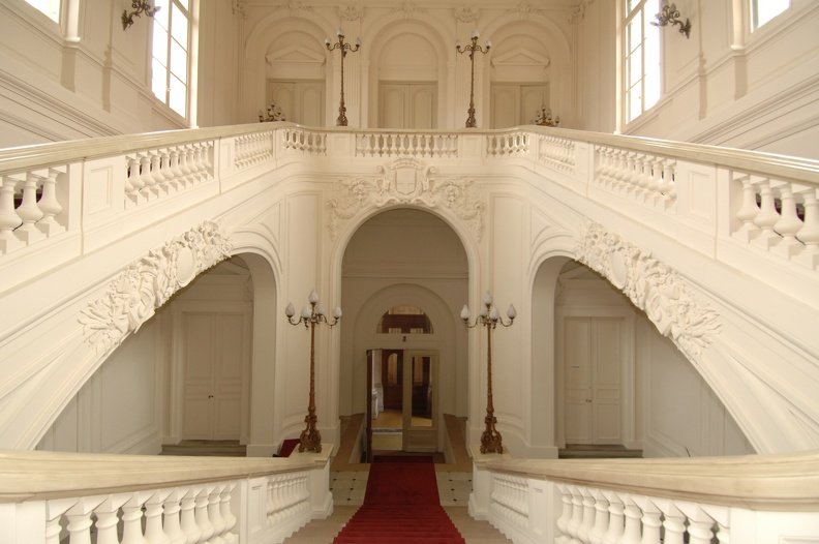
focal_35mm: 18
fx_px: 409
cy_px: 272
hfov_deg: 90.1
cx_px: 410
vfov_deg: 67.2
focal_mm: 12
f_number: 5
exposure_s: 1/80
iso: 400
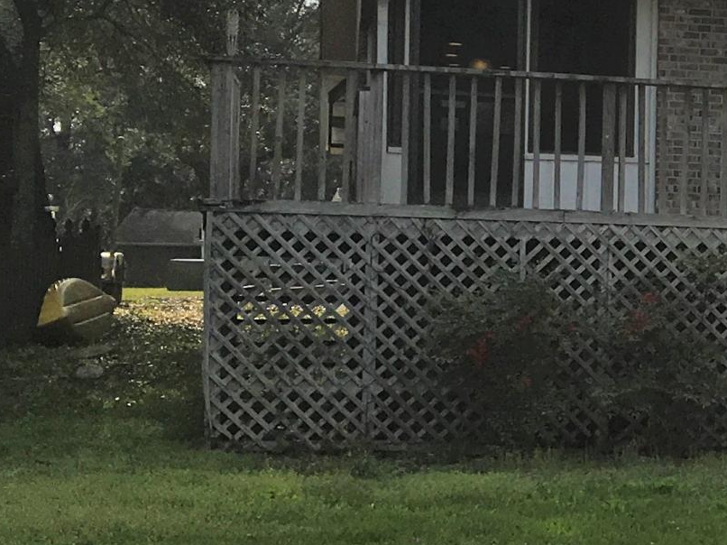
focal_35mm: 108
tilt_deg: +2.9
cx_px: 1196
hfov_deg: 16.1
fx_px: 2268
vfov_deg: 13.7
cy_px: 278
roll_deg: -0.3
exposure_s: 1/2198
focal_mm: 4.15
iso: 25
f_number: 2.2
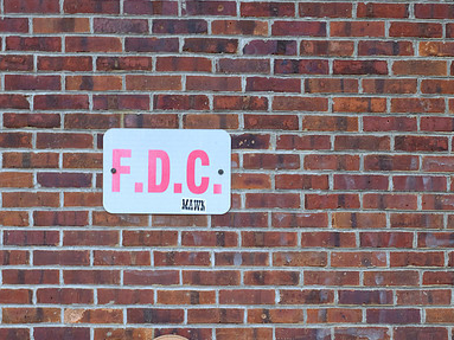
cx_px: 228
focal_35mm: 51
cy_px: 295
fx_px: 669
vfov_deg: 27.7
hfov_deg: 37.5
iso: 800
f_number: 18
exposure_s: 1/10
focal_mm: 23.3
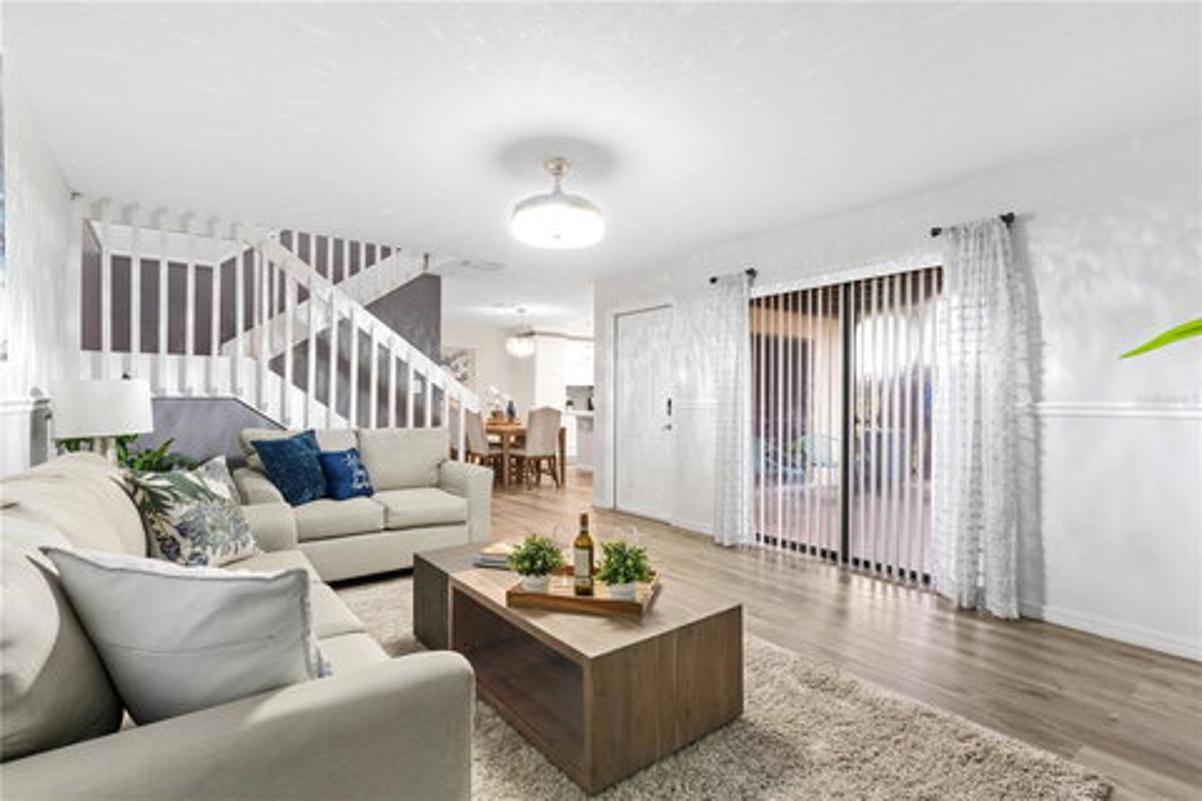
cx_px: 601
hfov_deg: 93.3
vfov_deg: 70.4
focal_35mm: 17
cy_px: 400
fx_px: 568
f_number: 9
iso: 400
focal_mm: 17
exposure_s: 1/1.25
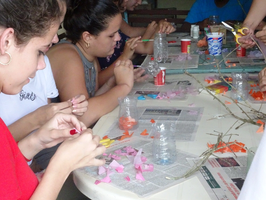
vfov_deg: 22.3
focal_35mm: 66
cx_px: 133
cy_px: 100
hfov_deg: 29.4
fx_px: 507
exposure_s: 1/80
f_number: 8
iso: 1600
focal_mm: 11.32
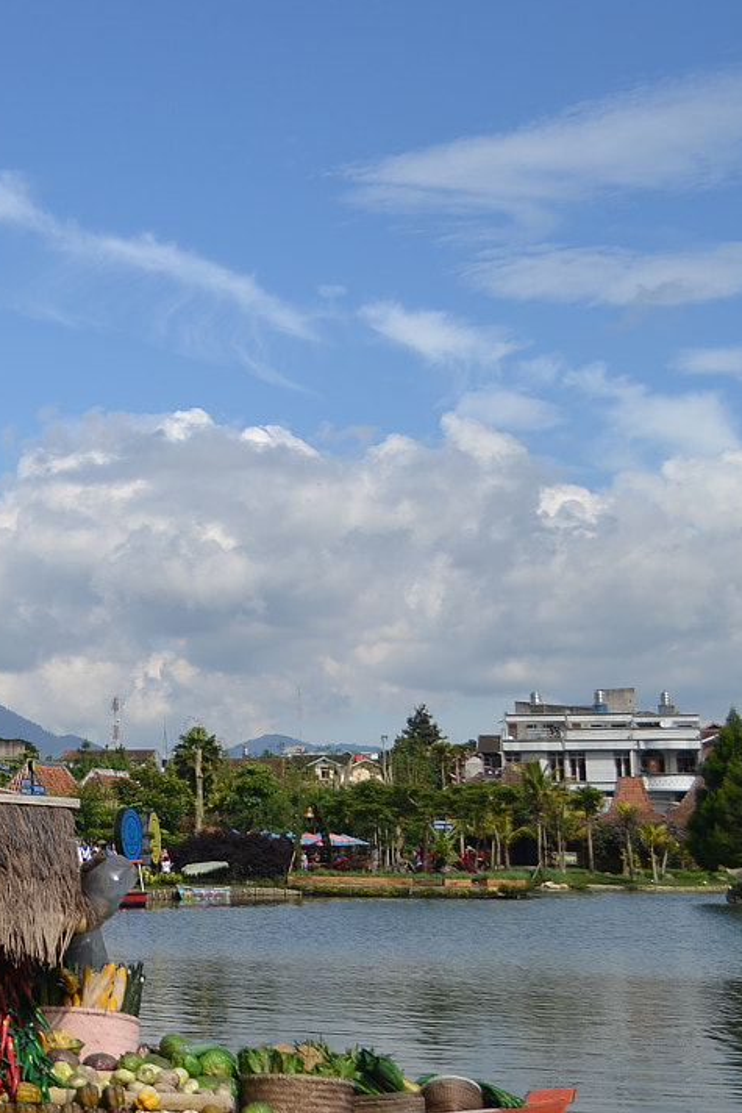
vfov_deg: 27.3
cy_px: 442
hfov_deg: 16.7
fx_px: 2287
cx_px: -370
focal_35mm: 74
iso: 100
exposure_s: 1/800
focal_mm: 22
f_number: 5.6
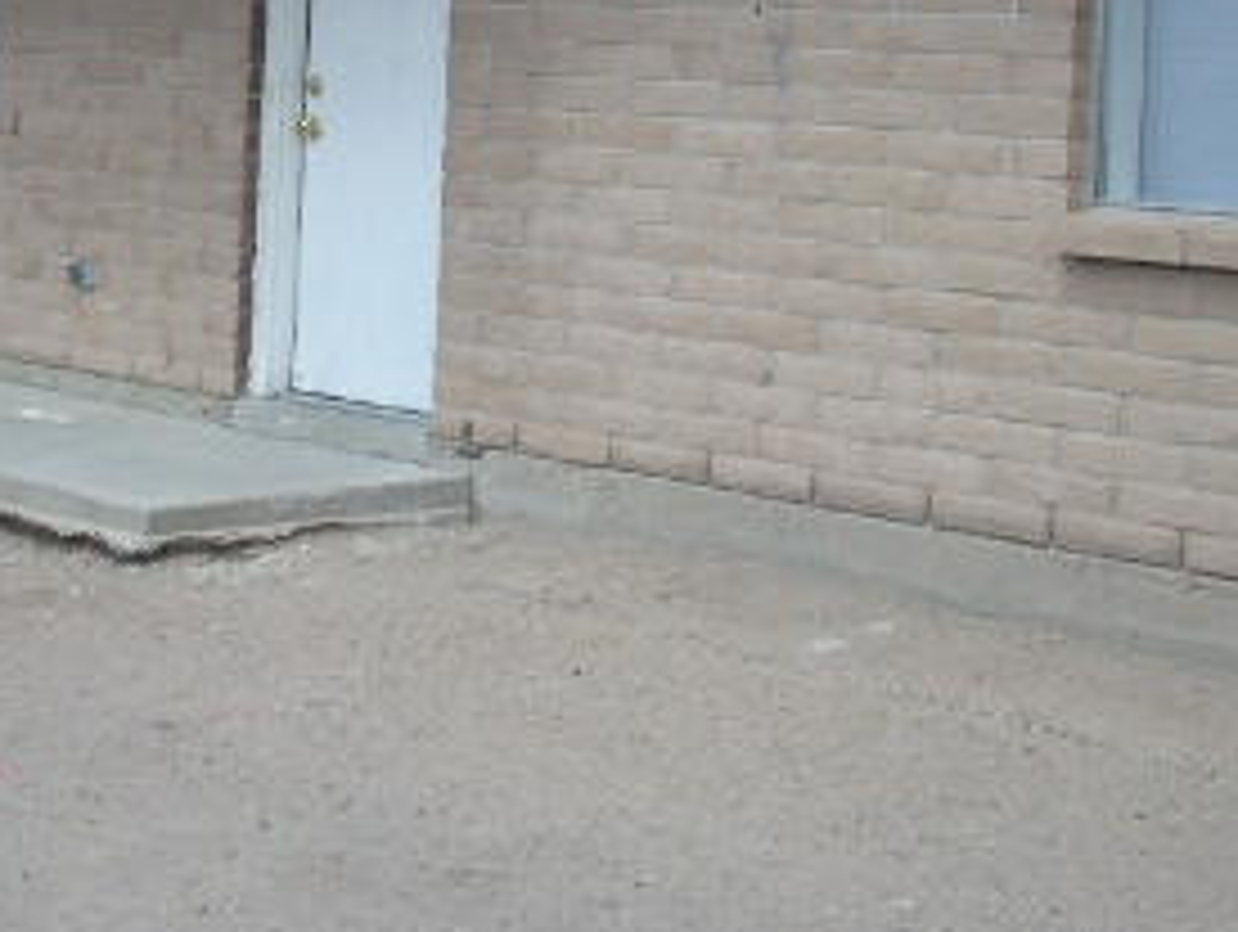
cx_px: 419
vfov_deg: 16.9
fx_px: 3080
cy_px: 27
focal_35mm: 86
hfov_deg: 22.6
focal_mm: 6.2
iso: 64
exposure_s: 1/169
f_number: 5.6
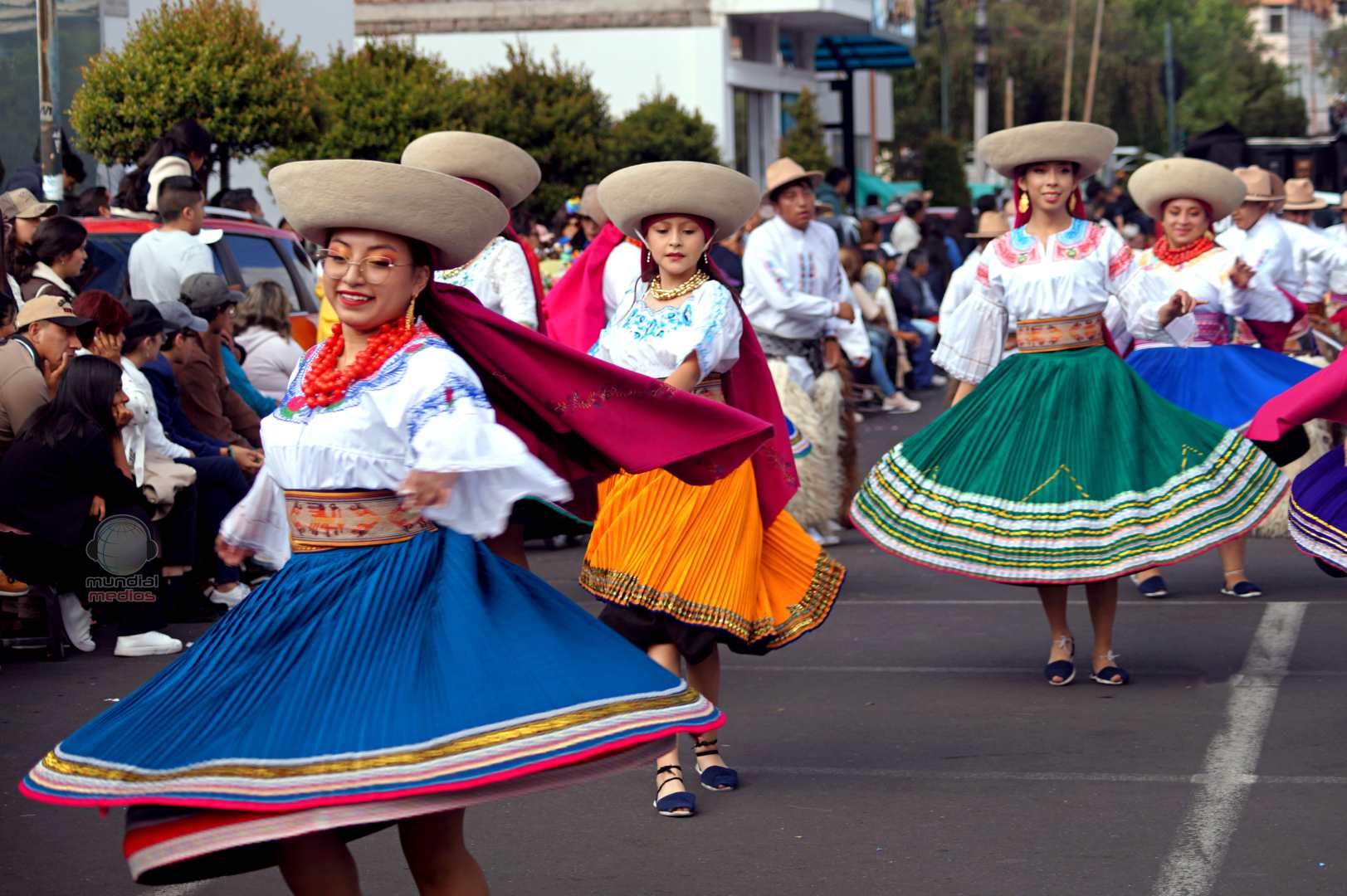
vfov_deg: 13.0
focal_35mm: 105
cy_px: 448
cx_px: 674
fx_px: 3926
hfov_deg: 19.5
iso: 100
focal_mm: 70
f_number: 4.5
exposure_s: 1/200
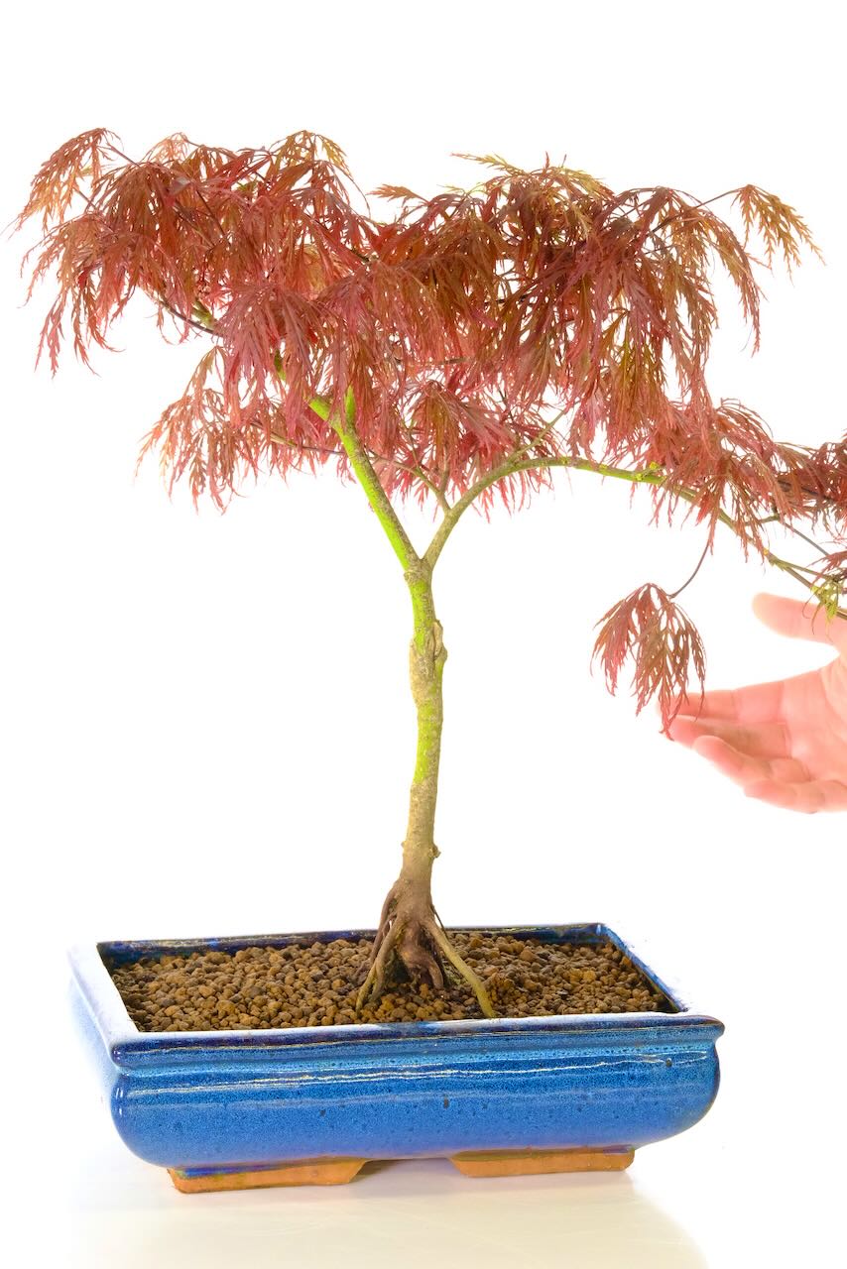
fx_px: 3210
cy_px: 634
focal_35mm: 91
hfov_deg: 15.0
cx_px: 424
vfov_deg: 22.4
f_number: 13
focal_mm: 60.7
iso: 2500
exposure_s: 1/8
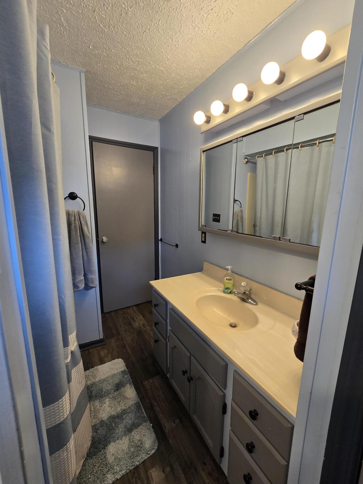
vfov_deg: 106.2
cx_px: 182
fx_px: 182
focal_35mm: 13
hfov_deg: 89.9
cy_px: 242
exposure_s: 1/60
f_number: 2.2
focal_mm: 2.2
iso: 125
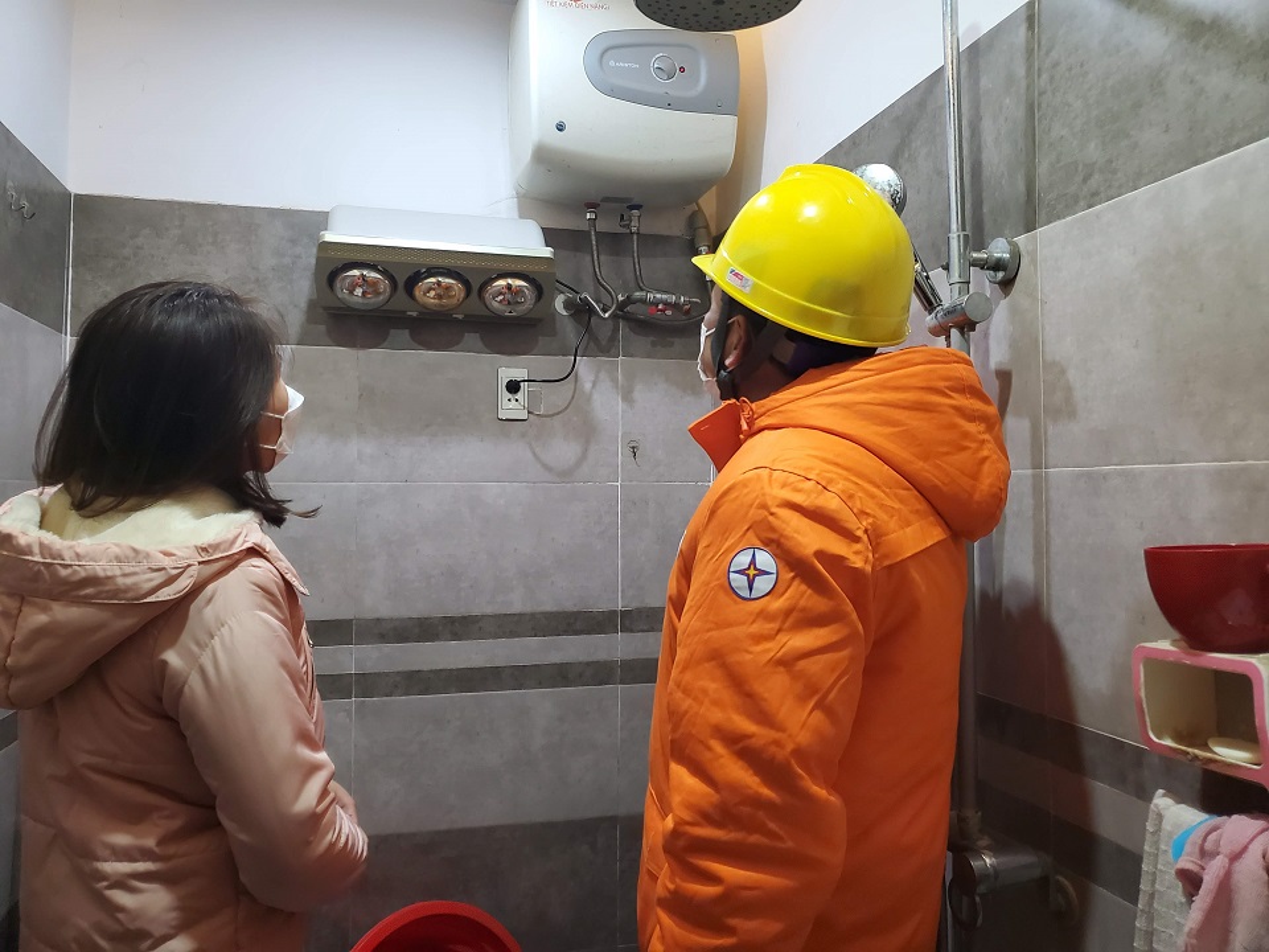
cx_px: 634
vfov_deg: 53.1
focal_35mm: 26
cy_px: 476
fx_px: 953
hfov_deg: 67.3
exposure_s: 1/50
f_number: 1.5
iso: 320
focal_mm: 4.3
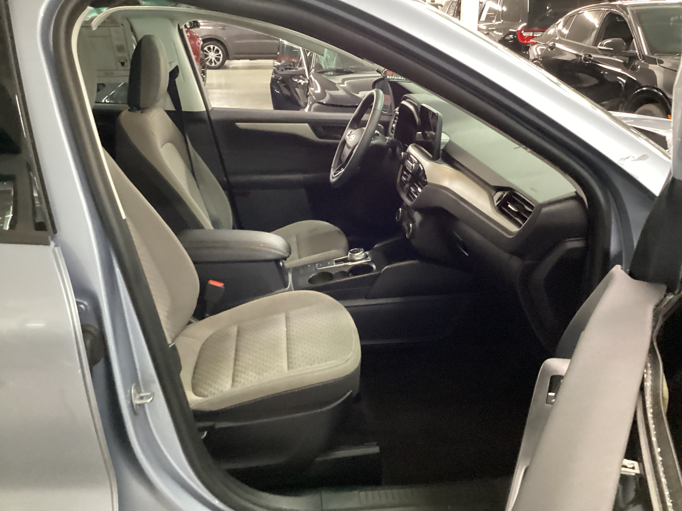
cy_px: 256
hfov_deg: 58.4
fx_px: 611
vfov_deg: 45.4
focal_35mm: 31
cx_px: 341
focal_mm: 3.3
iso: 640
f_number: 2.4
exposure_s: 1/24
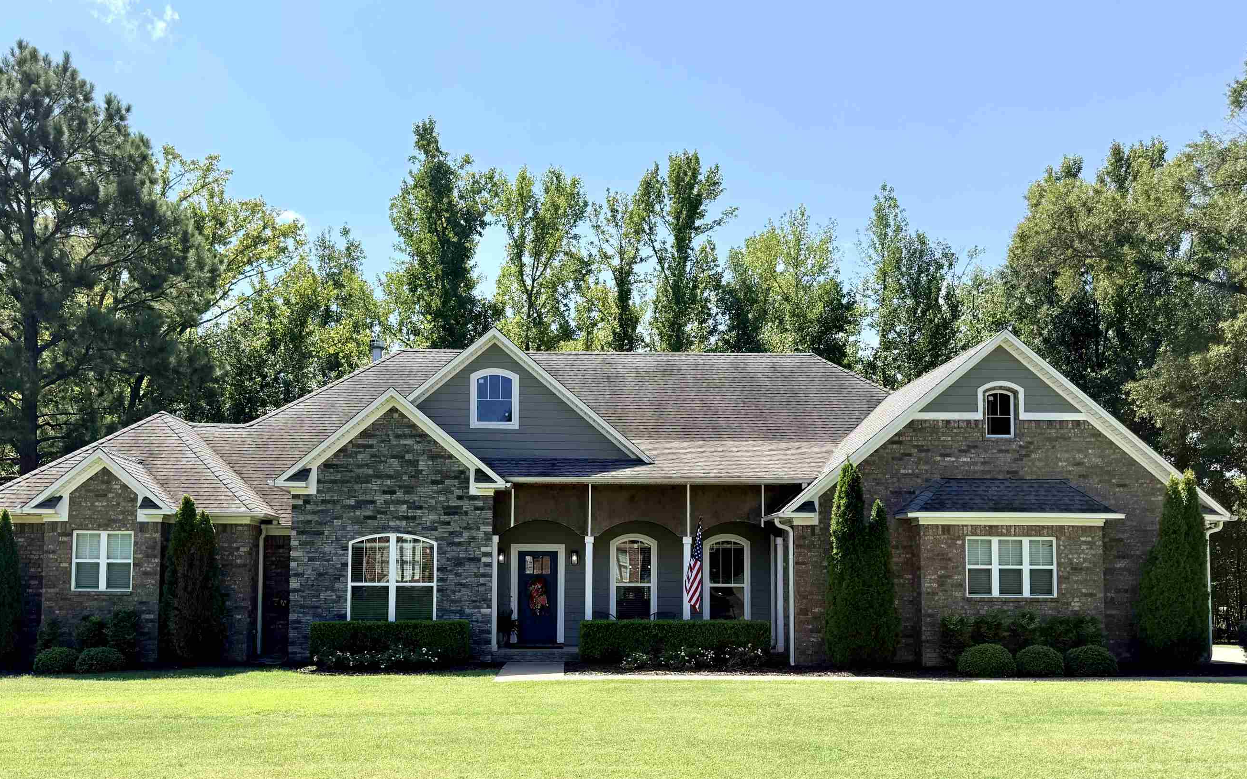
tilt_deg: +4.7
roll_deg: -0.8
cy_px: 524
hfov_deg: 62.8
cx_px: 573
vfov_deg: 41.3
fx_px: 1020
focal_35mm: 30
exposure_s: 1/3021
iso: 80
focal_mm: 6.76
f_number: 1.78
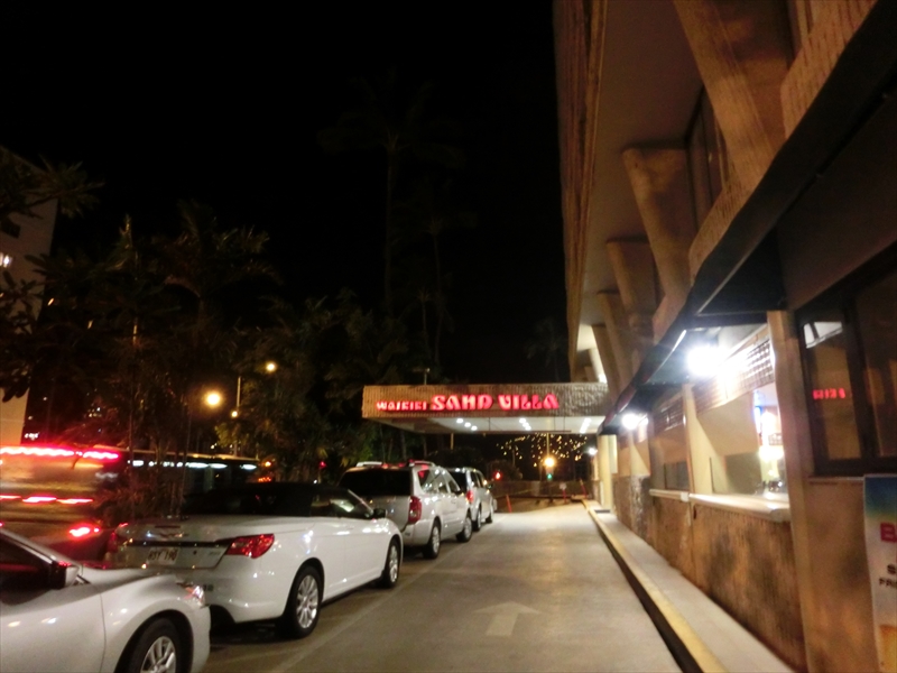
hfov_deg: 71.6
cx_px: 448
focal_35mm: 24
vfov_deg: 56.8
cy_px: 336
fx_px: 622
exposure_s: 1/4
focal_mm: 4.24
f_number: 3
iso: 800
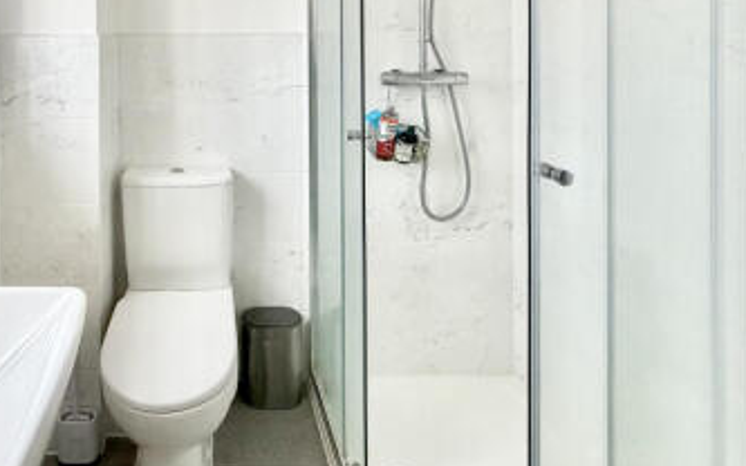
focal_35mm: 26
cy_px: 32
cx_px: 209
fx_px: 529
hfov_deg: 67.1
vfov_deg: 42.9
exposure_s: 1/121
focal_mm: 2.22
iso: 200
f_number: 2.2
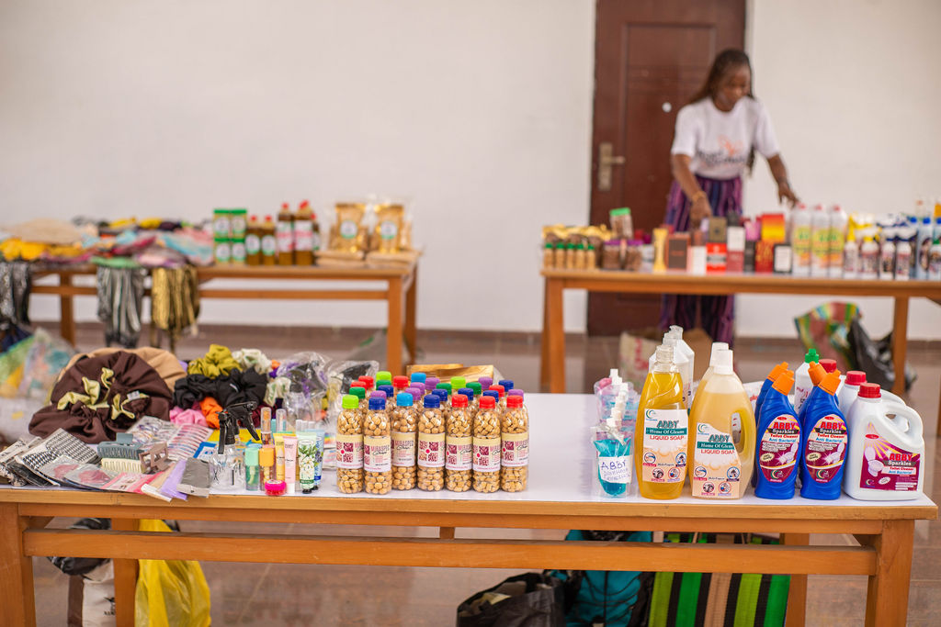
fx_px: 1307
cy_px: 314
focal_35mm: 50
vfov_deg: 27.0
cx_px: 470
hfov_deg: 39.6
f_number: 2.8
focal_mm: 50
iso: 400
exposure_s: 1/160
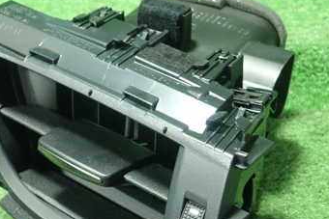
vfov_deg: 24.4
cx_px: 133
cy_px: 156
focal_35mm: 55
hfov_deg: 36.1
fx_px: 503
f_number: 2.3
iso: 800
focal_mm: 5.5
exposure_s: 1/80
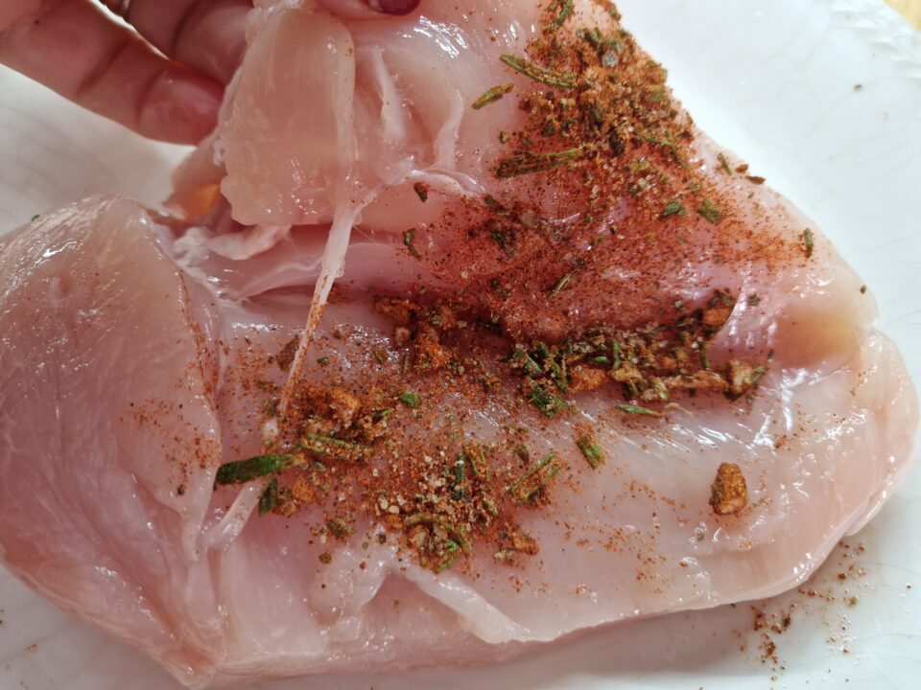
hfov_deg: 73.9
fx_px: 612
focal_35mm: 23
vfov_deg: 58.9
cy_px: 345
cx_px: 460
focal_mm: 5.4
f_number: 1.8
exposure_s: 1/100
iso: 50
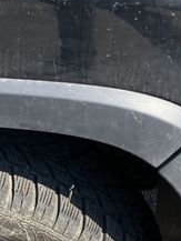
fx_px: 717
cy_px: 229
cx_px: -18
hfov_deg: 14.1
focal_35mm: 103
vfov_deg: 18.7
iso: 32
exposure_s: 1/796
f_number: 1.8
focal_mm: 3.99
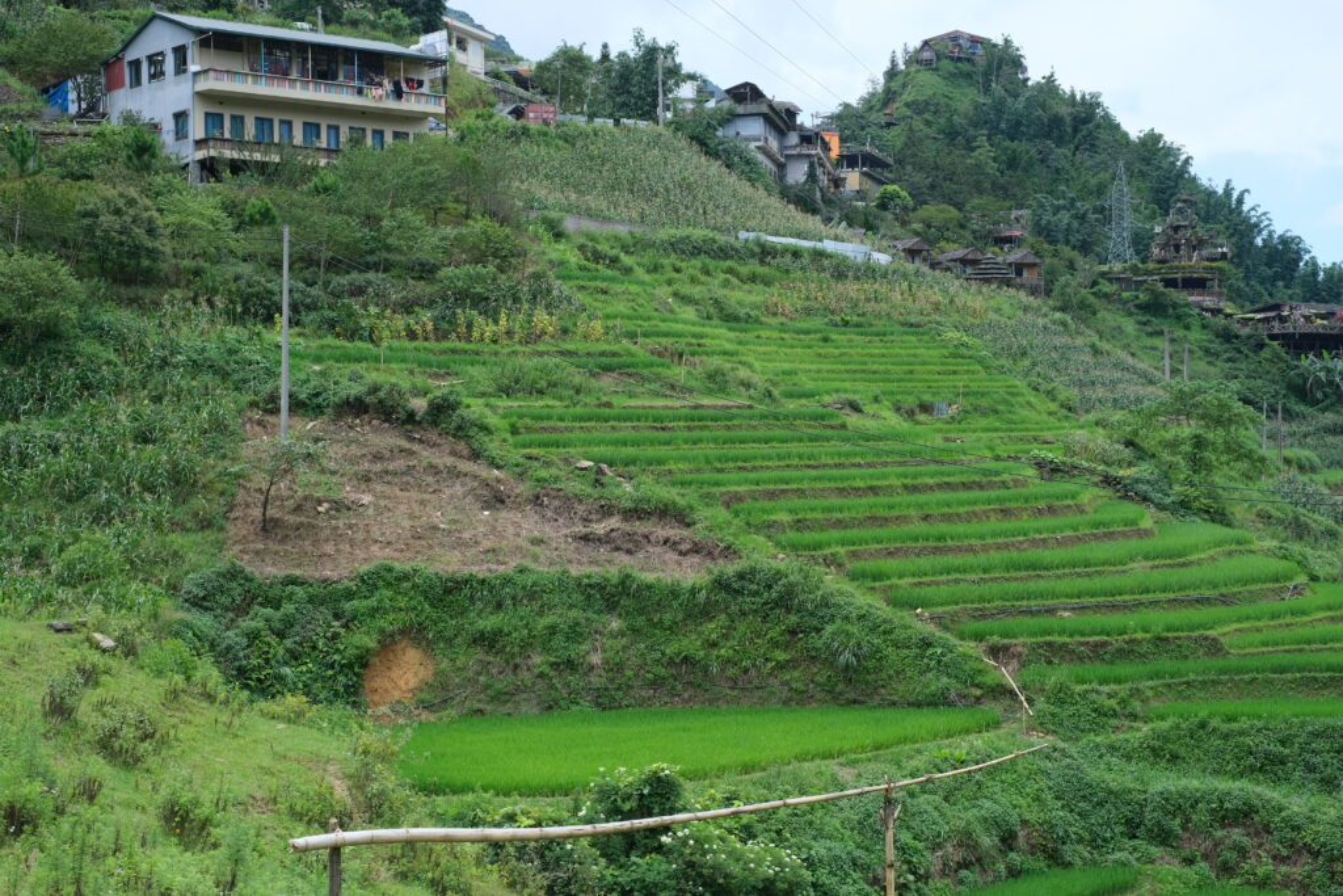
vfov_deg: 25.5
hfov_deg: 37.5
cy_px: 448
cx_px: 672
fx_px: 1977
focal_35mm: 53
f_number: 4.5
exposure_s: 1/800
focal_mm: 35
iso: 320
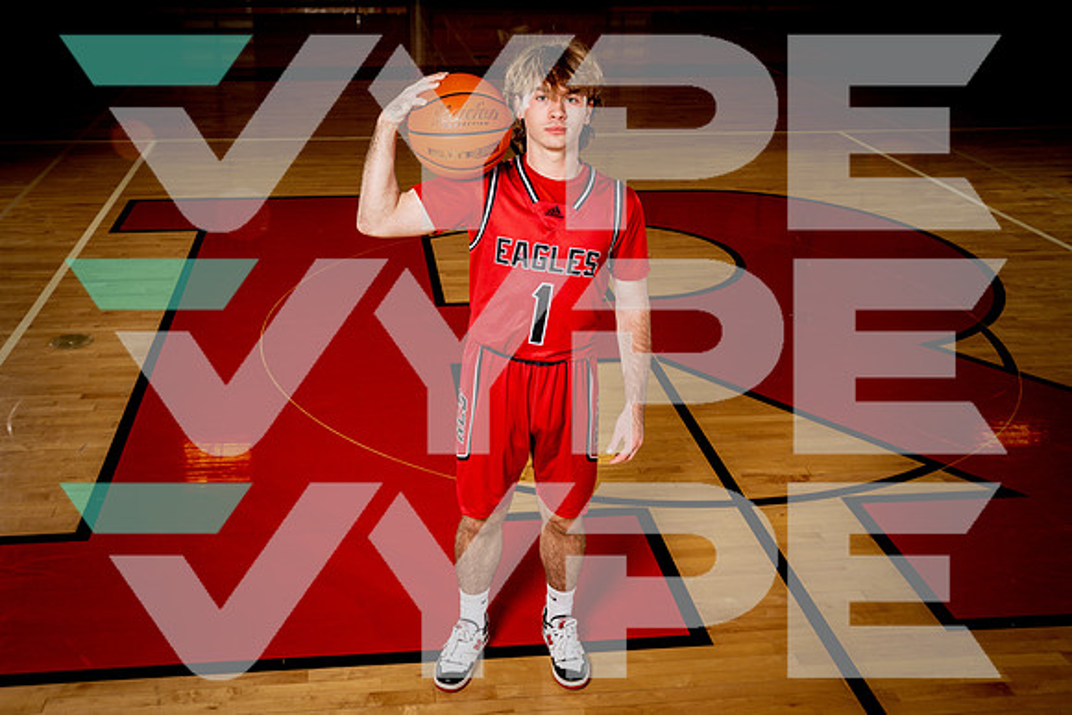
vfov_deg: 35.7
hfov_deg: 51.3
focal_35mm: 37
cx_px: 466
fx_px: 1112
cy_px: 359
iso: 400
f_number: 8
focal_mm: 33
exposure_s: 1/250
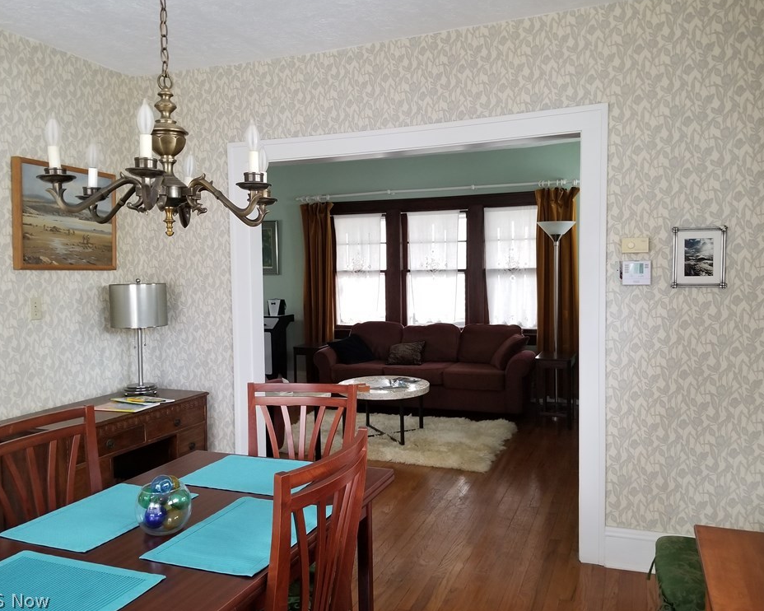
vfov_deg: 51.5
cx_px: 385
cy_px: 298
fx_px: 633
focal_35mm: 28
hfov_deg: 62.2
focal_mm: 4.3
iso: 200
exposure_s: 1/24
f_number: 1.7
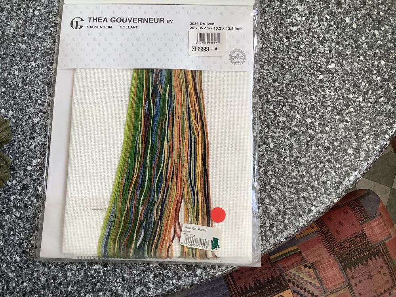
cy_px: 148
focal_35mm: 31
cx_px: 198
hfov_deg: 58.4
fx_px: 355
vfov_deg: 45.4
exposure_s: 1/120
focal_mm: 3.3
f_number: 2.4
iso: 50
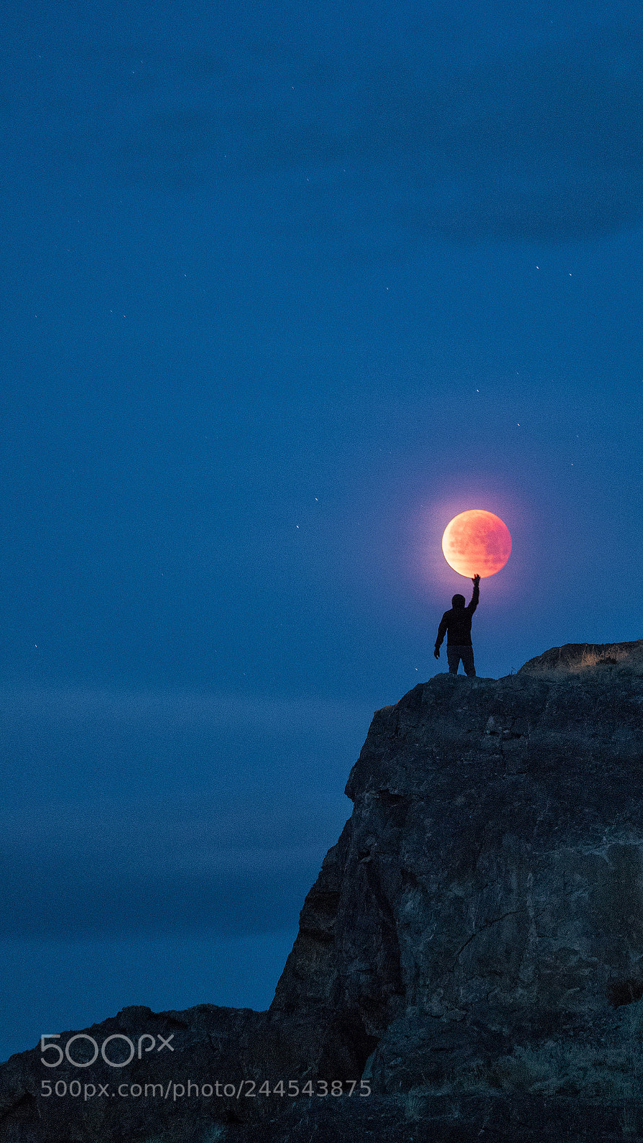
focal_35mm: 219
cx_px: 427
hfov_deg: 5.5
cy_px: 571
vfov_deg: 9.8
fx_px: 6641
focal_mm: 100
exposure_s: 4
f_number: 4
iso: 5000
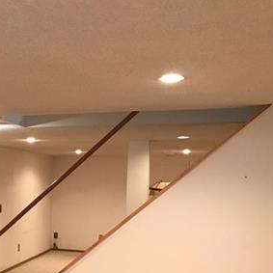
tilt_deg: -3.2
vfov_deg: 29.9
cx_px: -24
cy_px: 215
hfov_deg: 28.0
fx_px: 500
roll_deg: -2.2
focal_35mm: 56
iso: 80
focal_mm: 3.99
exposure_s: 1/15
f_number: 1.8
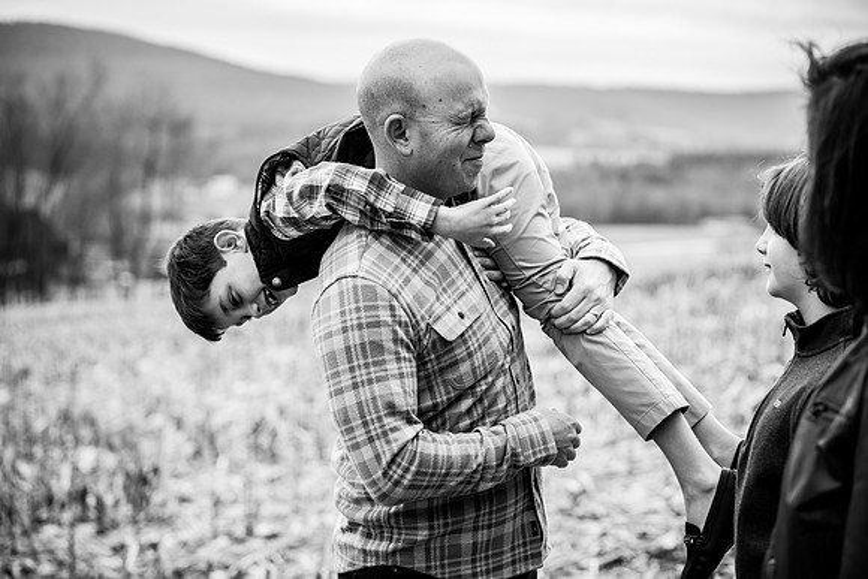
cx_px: 434
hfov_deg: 23.9
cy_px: 290
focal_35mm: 85
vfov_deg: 16.1
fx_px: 2050
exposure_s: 1/800
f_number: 3.2
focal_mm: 85
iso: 320
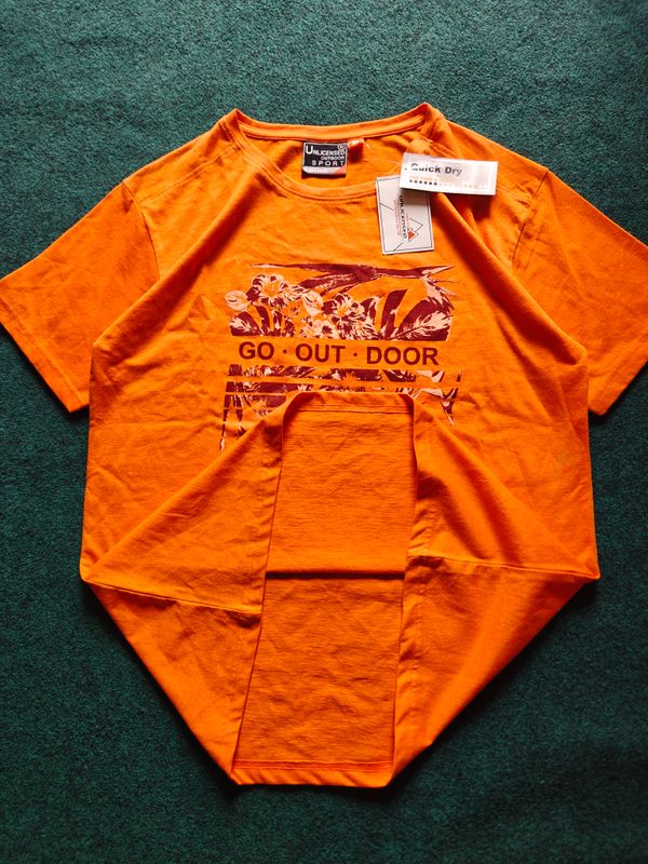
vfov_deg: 73.9
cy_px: 432
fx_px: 574
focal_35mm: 23
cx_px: 324
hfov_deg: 58.9
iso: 100
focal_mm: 6.06
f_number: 1.6
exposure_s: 1/100
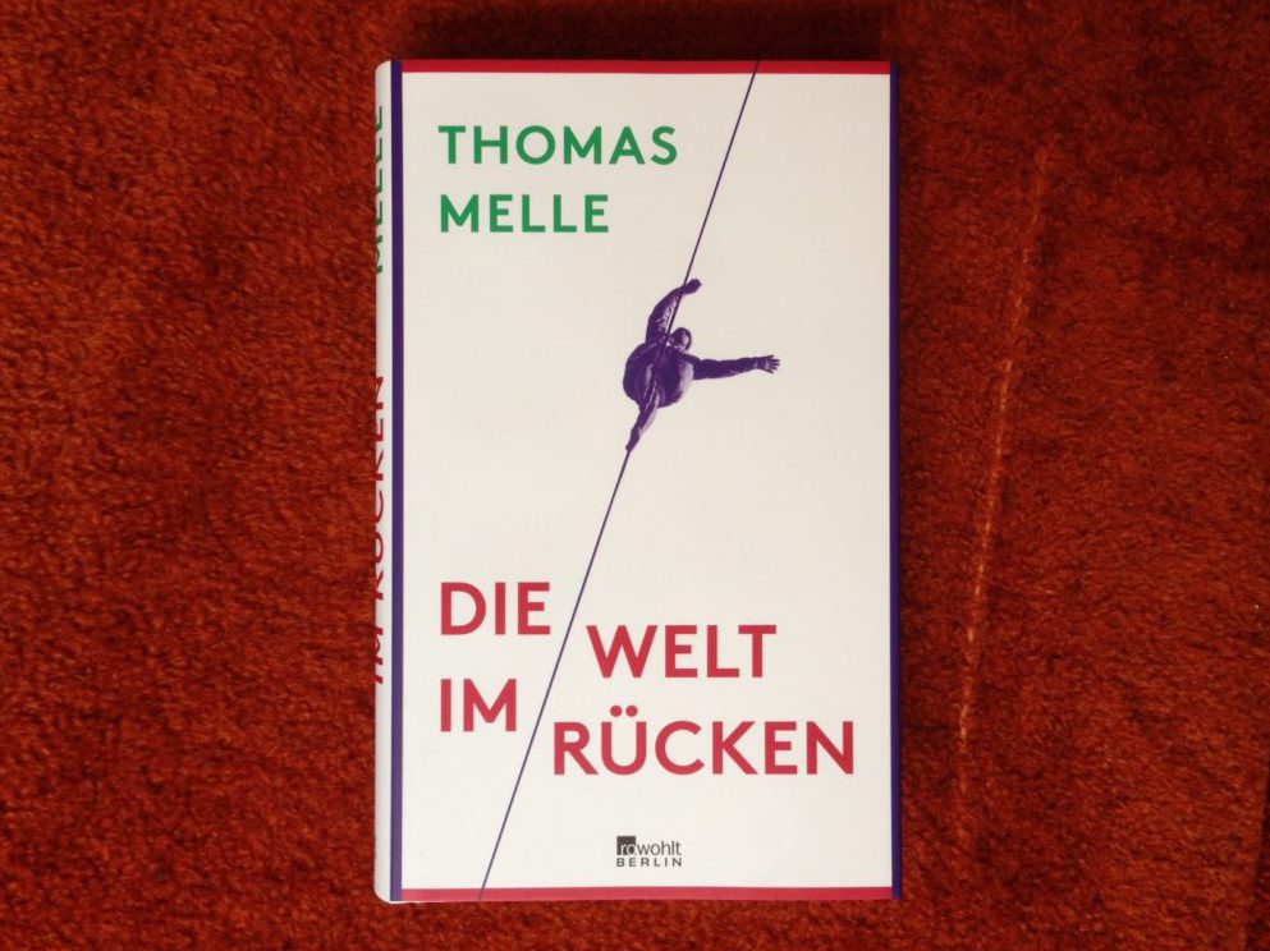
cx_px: 635
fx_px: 1210
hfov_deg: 55.4
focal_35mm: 33
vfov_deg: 42.9
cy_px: 476
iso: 50
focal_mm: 4.12
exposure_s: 1/40
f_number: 2.4
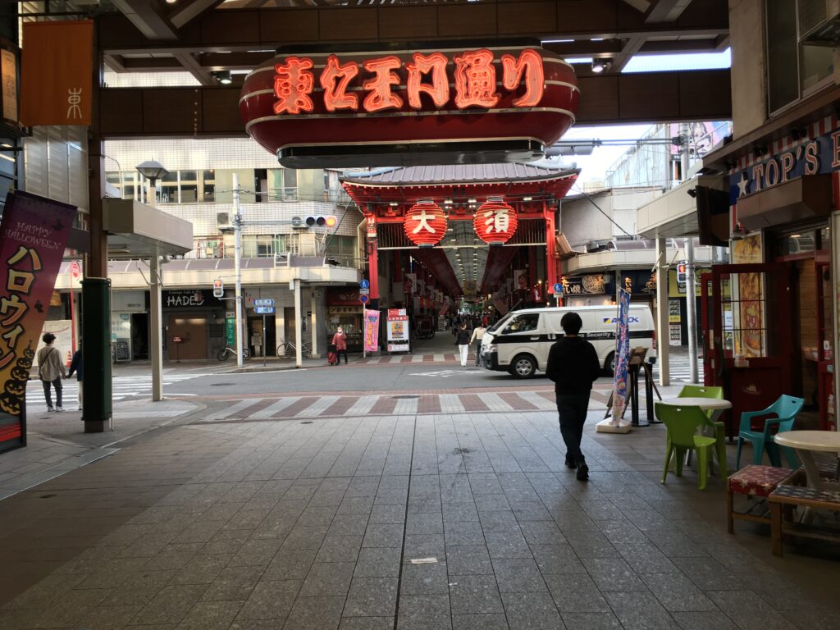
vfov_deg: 48.2
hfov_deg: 61.7
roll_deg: +0.8
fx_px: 704
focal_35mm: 29
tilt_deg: -1.9
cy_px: 315
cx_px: 420
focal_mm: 4.15
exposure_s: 1/120
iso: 32
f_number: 2.2
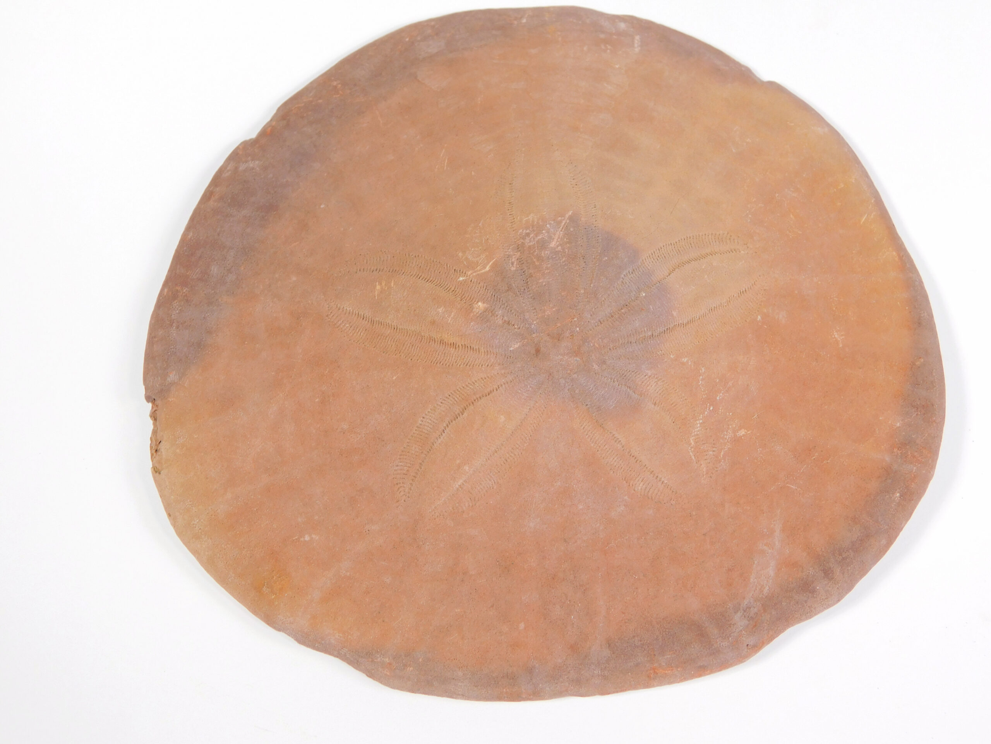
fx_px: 2033
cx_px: 496
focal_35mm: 71
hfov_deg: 27.4
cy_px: 372
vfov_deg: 20.7
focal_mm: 12.6
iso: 125
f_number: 4.3
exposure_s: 1/100
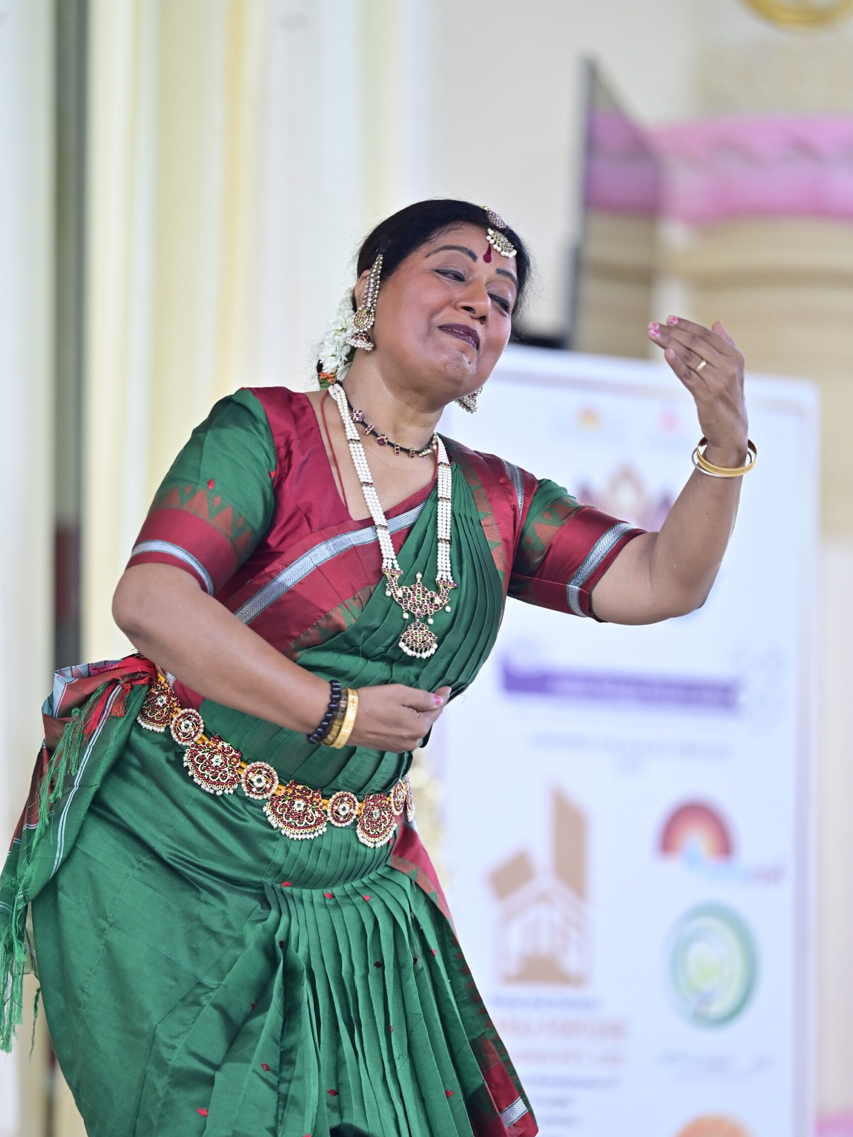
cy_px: 637
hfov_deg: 7.4
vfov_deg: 9.8
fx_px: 6603
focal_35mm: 201
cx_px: 426
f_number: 2.8
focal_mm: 185
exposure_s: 1/160
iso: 1000
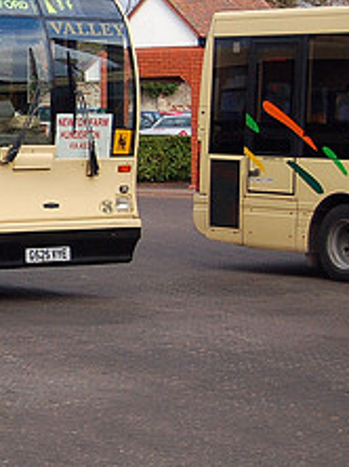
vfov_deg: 13.8
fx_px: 1926
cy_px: 110
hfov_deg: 10.0
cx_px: -181
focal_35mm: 143
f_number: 5
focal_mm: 38
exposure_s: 1/1000
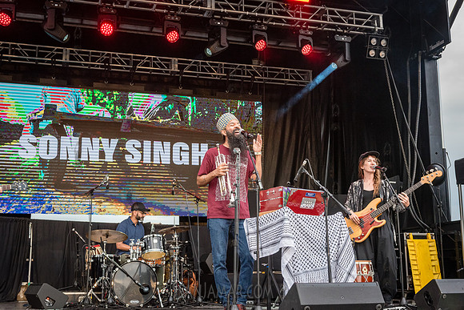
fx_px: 586
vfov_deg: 29.6
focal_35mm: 45
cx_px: 232
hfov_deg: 43.2
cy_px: 155
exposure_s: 1/1600
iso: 2000
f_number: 5
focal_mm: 45
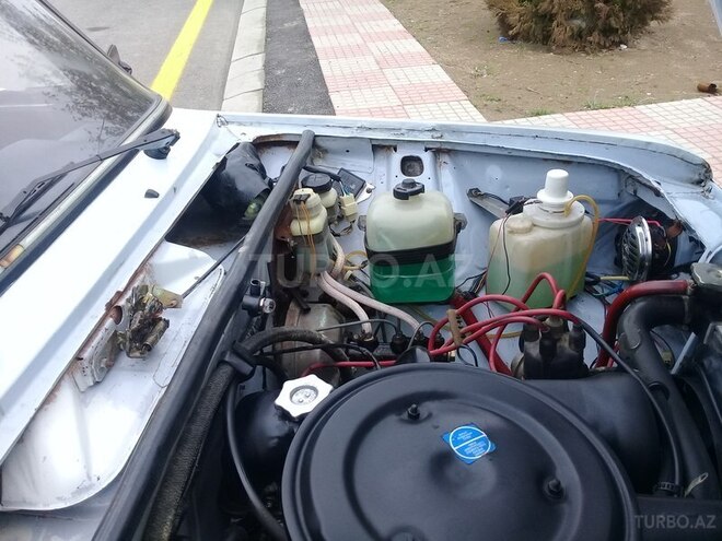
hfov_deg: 58.4
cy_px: 270
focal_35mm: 31
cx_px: 361
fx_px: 647
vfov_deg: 45.4
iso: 50
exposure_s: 1/131
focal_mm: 3.3
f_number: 2.2
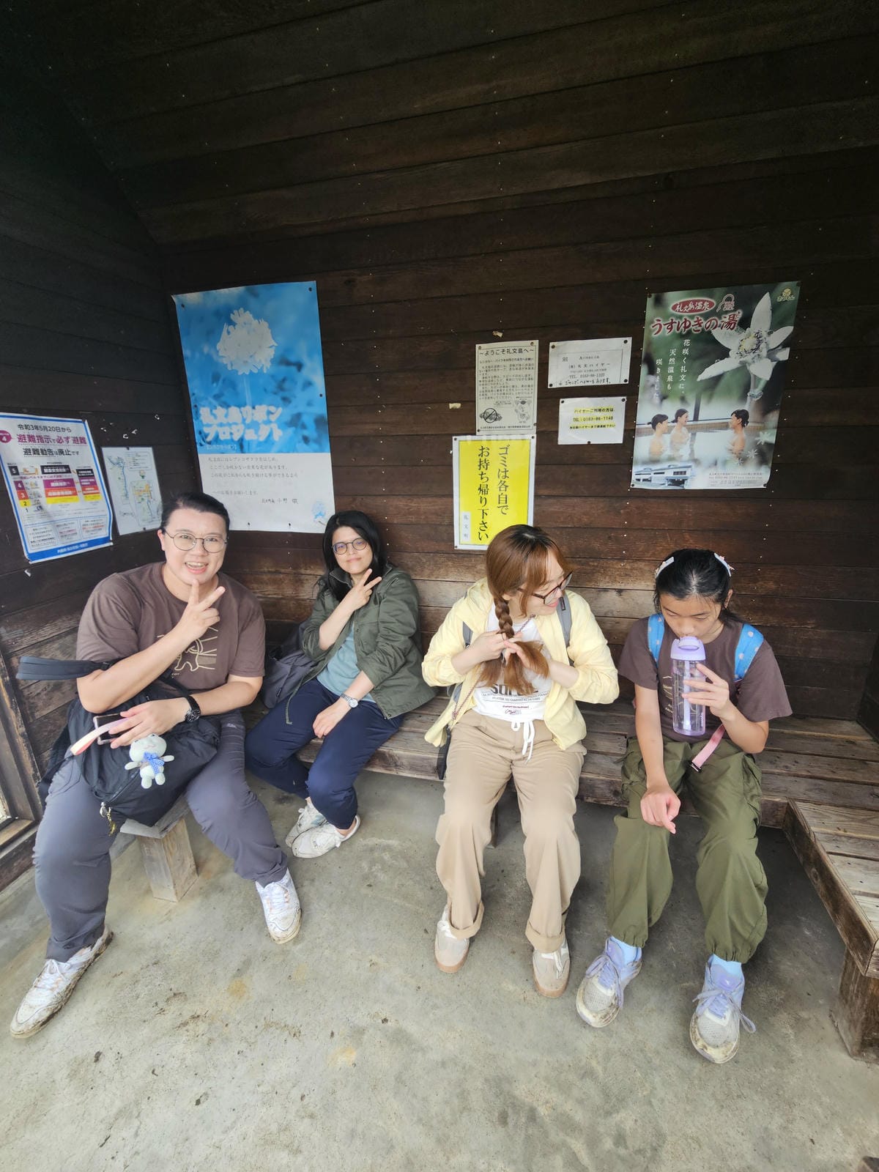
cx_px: 440
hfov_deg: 89.9
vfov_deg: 106.2
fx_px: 440
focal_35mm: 13
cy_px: 586
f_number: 2.2
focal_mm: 2.2
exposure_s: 1/120
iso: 50
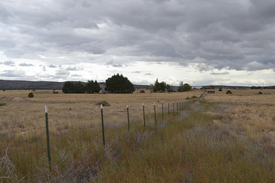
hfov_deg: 53.1
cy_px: 92
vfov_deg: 36.9
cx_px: 138
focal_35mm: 36
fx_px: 275
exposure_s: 1/200
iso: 100
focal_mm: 24
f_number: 7.1
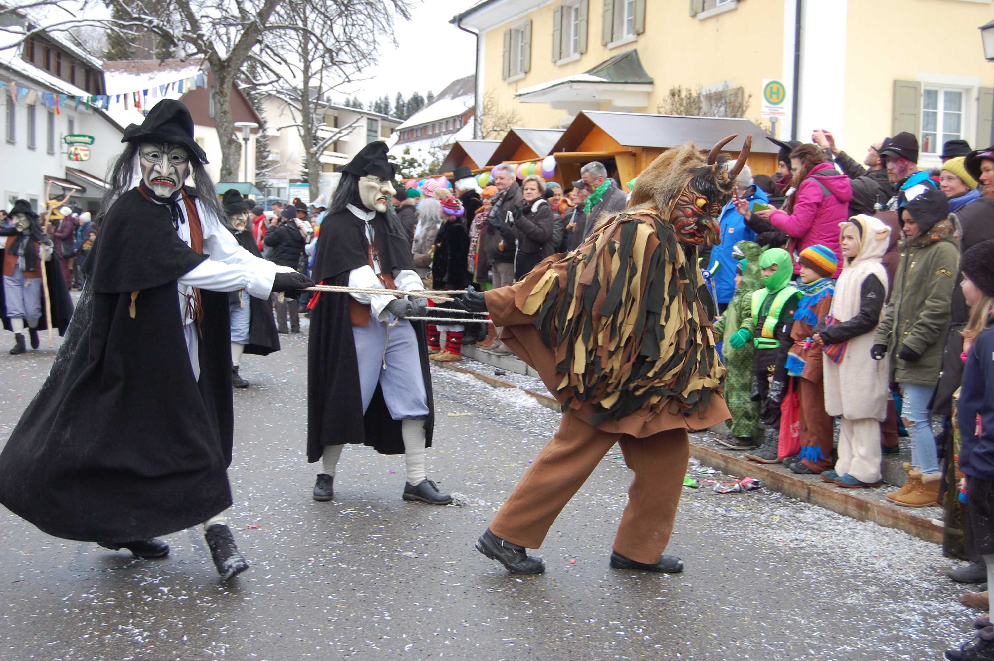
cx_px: 497
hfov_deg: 41.1
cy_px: 330
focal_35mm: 48
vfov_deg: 28.0
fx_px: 1324
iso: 400
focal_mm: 32
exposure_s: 1/125
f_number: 5.6
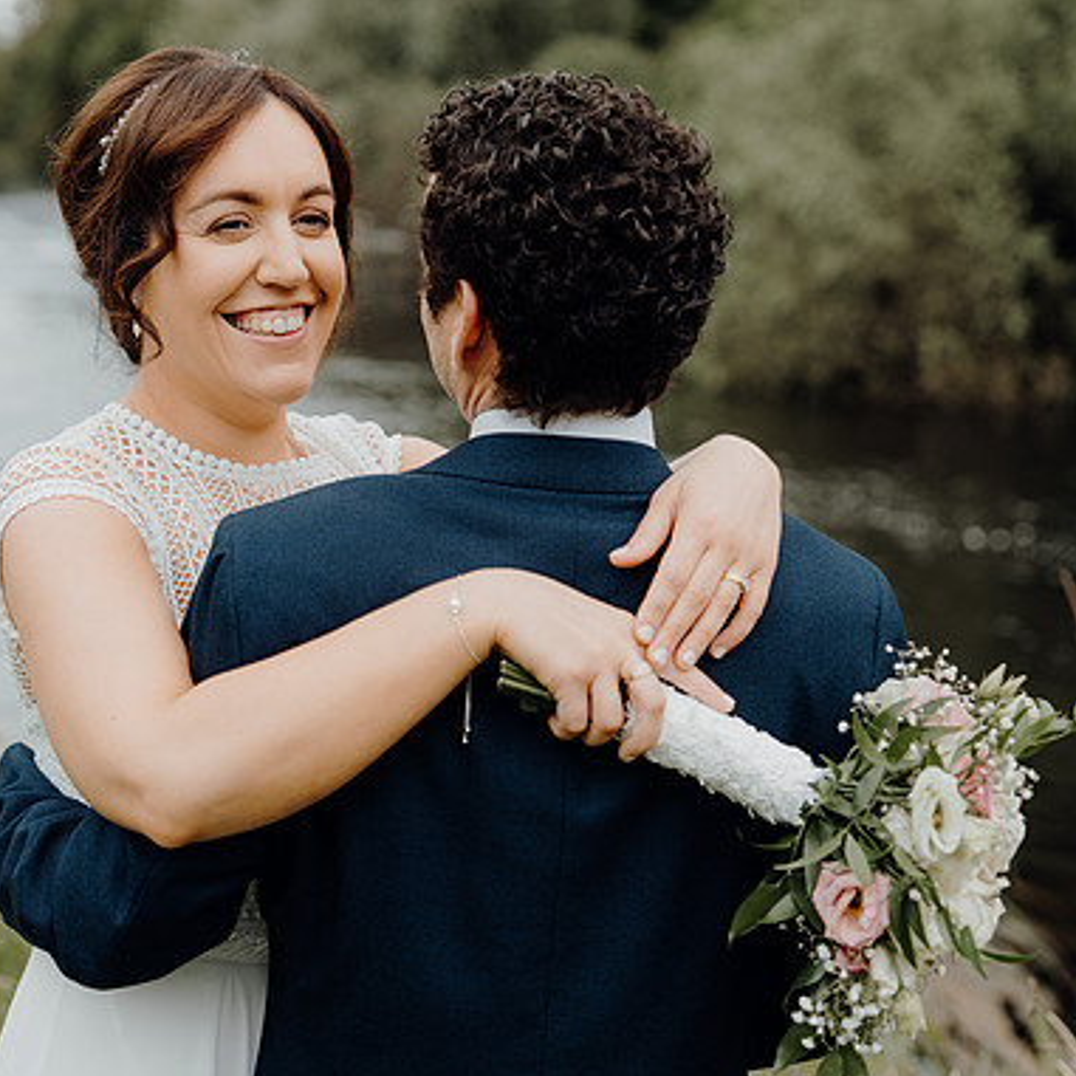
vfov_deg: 26.1
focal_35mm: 66
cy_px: 544
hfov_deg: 26.1
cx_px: 497
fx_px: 2321
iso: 125
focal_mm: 51
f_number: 2.8
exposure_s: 1/800
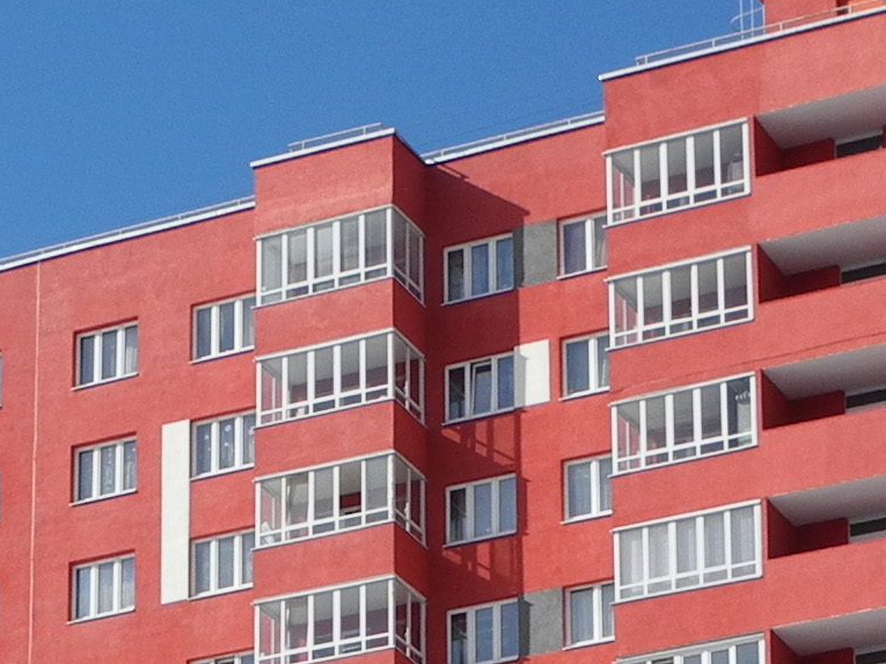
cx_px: 309
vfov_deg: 8.5
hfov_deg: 11.8
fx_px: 4272
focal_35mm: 167
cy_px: 1225
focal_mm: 7.4
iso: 100
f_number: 4
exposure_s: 1/1462
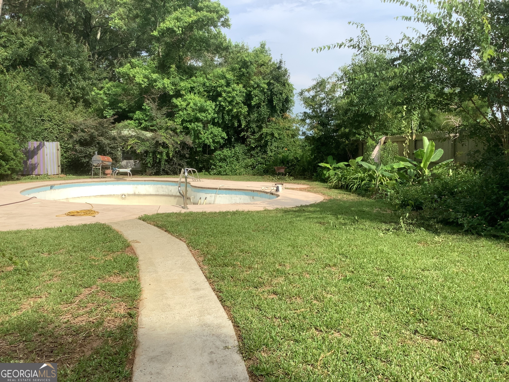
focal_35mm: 31
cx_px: 254
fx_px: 456
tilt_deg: -4.7
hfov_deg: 58.4
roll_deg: +0.7
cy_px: 191
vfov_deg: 45.4
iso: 25
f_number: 2.4
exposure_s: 1/1164
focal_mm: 3.3
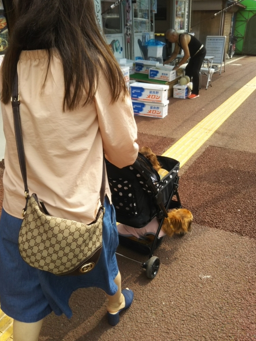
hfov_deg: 45.5
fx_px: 306
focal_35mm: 31
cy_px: 172
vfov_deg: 58.3
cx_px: 130
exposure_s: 1/546
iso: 25
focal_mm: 4
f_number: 2.2
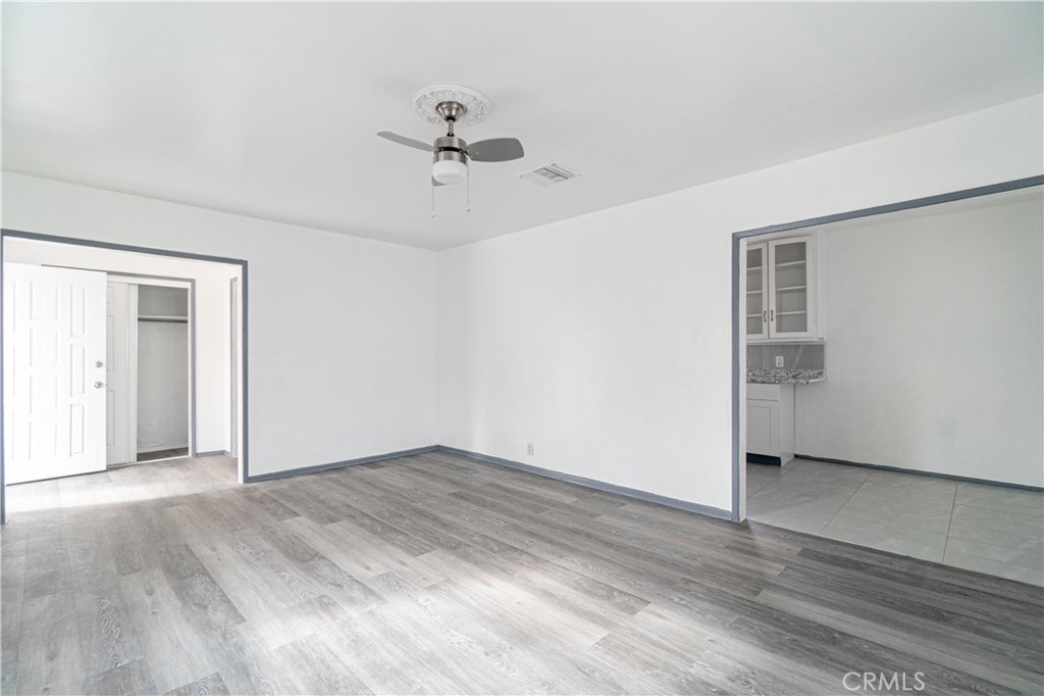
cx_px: 522
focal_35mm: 15
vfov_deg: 77.3
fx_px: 435
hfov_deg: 100.4
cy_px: 348
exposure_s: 1/25
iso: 320
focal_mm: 10
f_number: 6.3
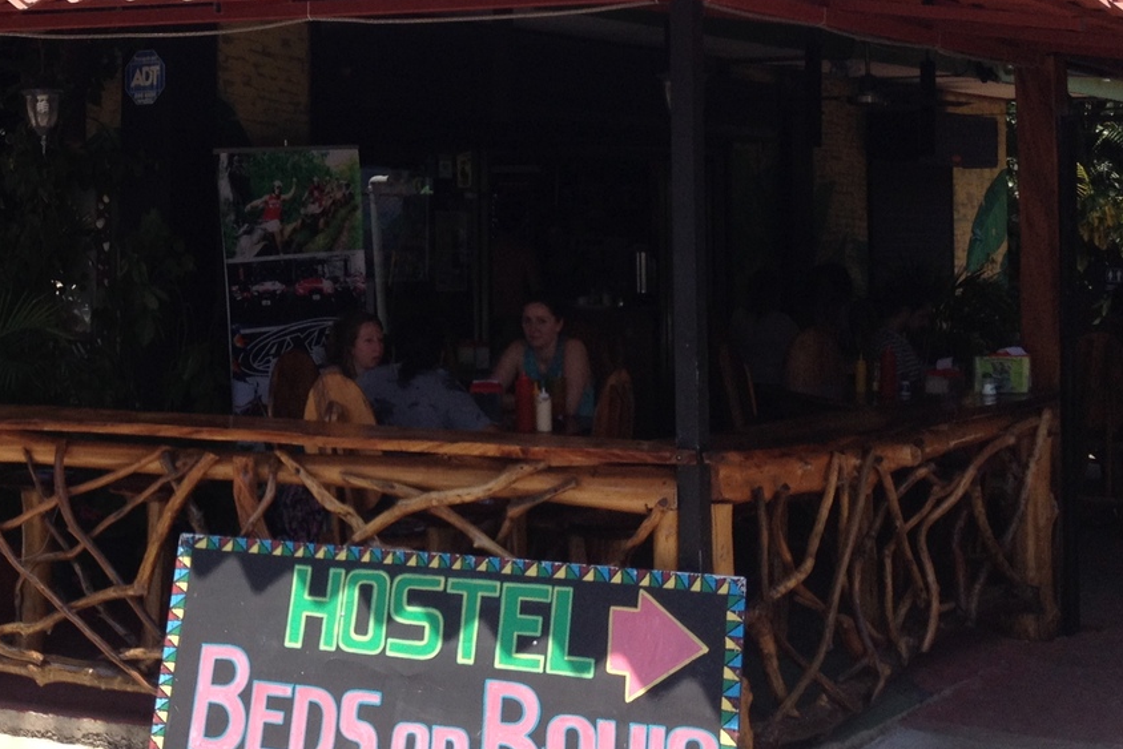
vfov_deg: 19.5
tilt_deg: +0.7
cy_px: 153
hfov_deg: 28.7
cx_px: 242
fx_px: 2153
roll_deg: -2.0
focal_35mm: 69
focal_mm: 4.28
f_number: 2.4
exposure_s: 1/935
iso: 50
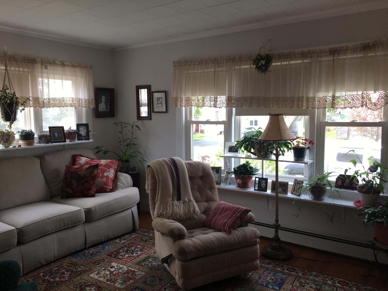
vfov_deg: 48.2
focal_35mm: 29
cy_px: 146
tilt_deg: -6.2
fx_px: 325
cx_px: 194
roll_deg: +0.0
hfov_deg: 61.7
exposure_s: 1/120
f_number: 2.2
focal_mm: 4.15
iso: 40
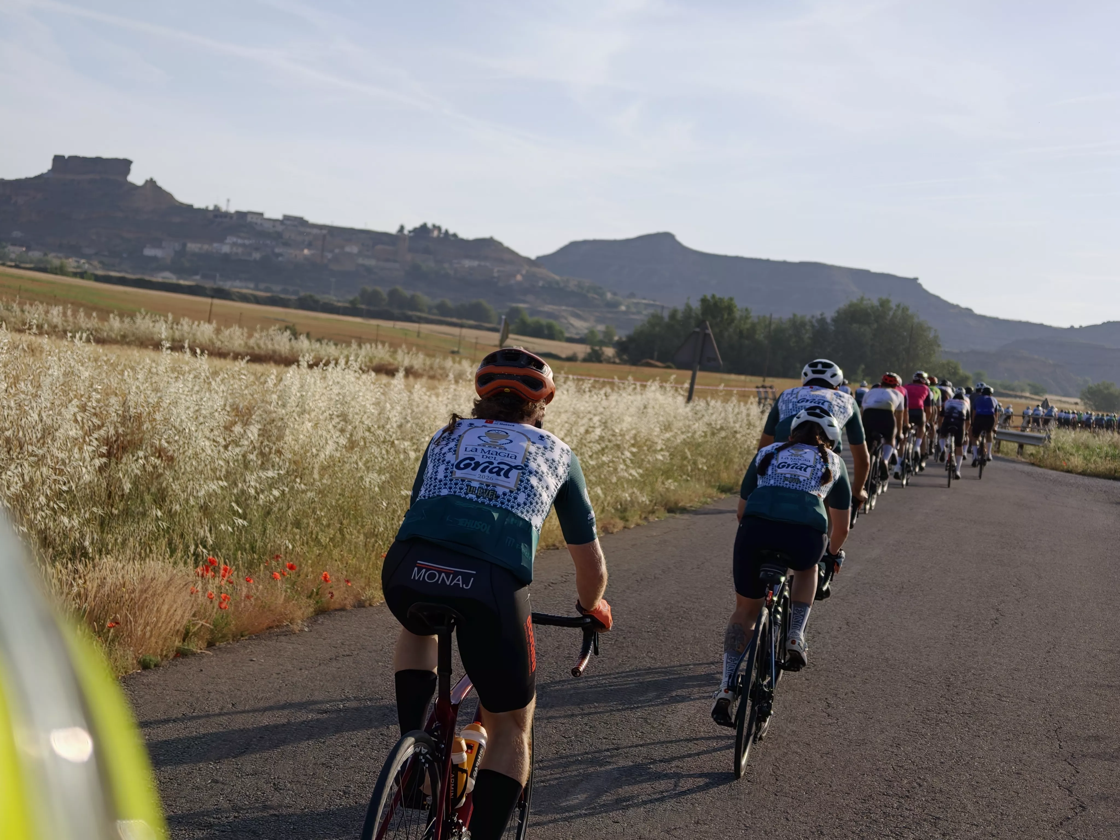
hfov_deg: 27.8
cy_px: 420
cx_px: 560
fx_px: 2265
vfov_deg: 21.0
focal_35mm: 70
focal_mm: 20.1
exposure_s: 1/1176
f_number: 2.2
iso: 50
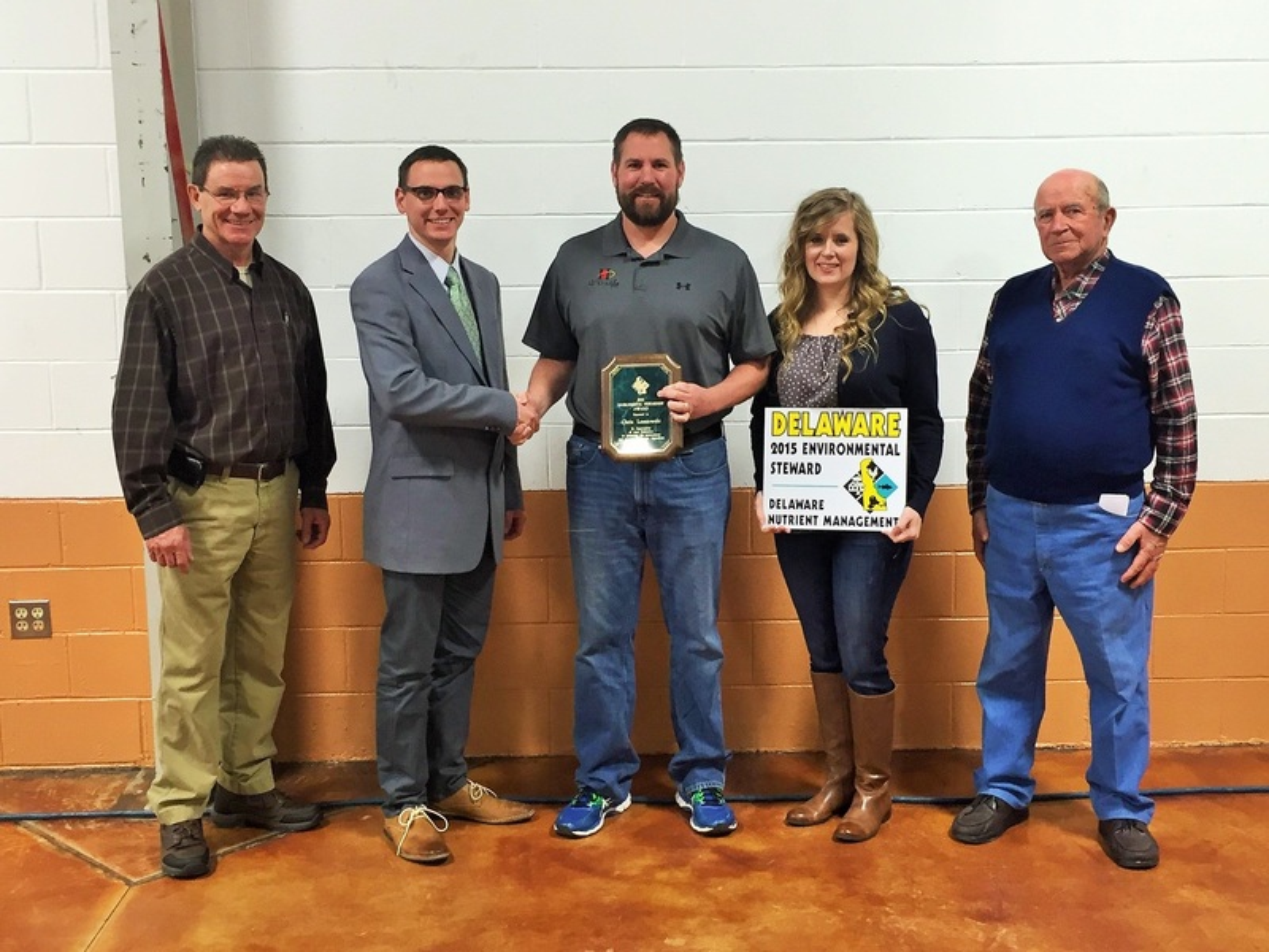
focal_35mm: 29
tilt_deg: -8.5
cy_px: 476
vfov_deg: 48.2
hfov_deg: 61.7
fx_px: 1063
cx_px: 634
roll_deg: -0.6
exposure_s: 1/30
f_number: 2.2
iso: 64
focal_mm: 4.15
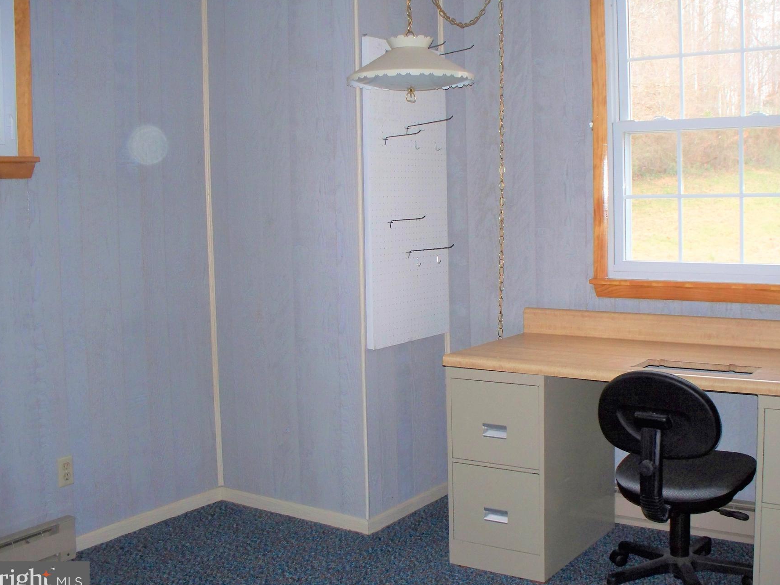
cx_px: 442
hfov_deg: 43.8
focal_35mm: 43
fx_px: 969
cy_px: 249
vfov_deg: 33.5
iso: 200
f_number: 2.8
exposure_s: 1/30
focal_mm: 7.54
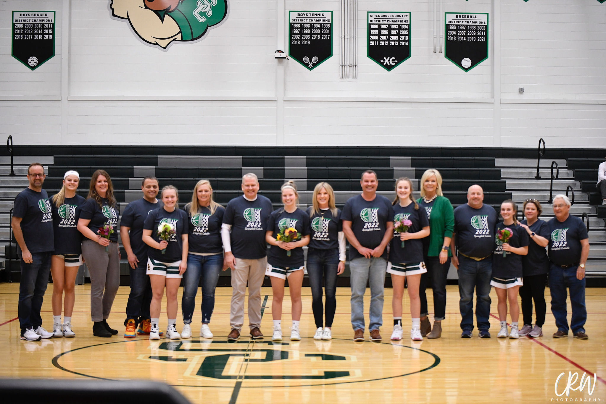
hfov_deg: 28.8
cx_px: 303
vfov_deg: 19.5
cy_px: 202
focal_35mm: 70
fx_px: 1178
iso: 5000
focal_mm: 70
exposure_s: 1/500
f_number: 2.8
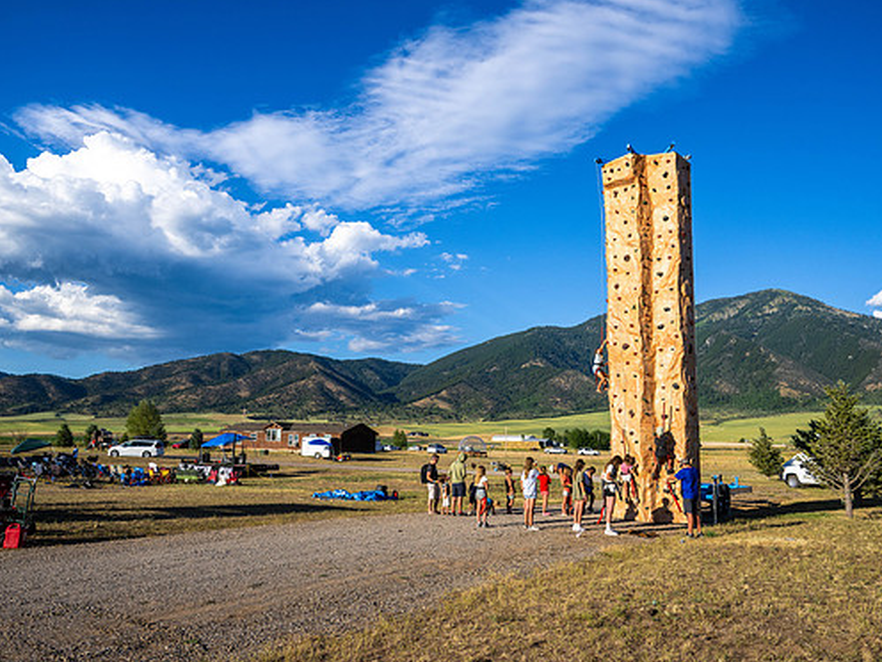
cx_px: 429
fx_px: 688
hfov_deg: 65.3
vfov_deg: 51.4
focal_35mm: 27
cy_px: 337
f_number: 5.6
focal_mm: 24
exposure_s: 1/2500
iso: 400
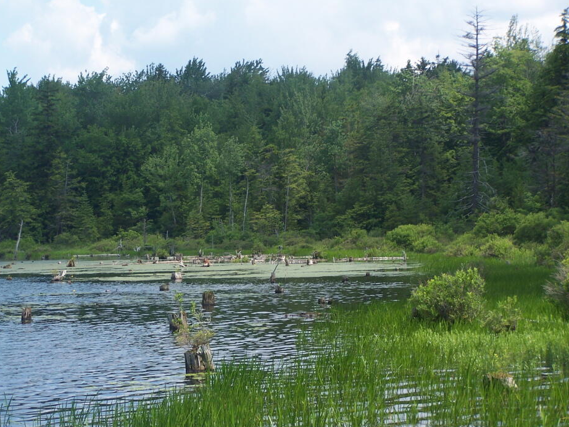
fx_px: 2136
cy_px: 226
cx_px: 259
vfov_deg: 11.4
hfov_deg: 15.2
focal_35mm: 130
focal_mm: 19.4
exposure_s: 1/640
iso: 80
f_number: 3.2
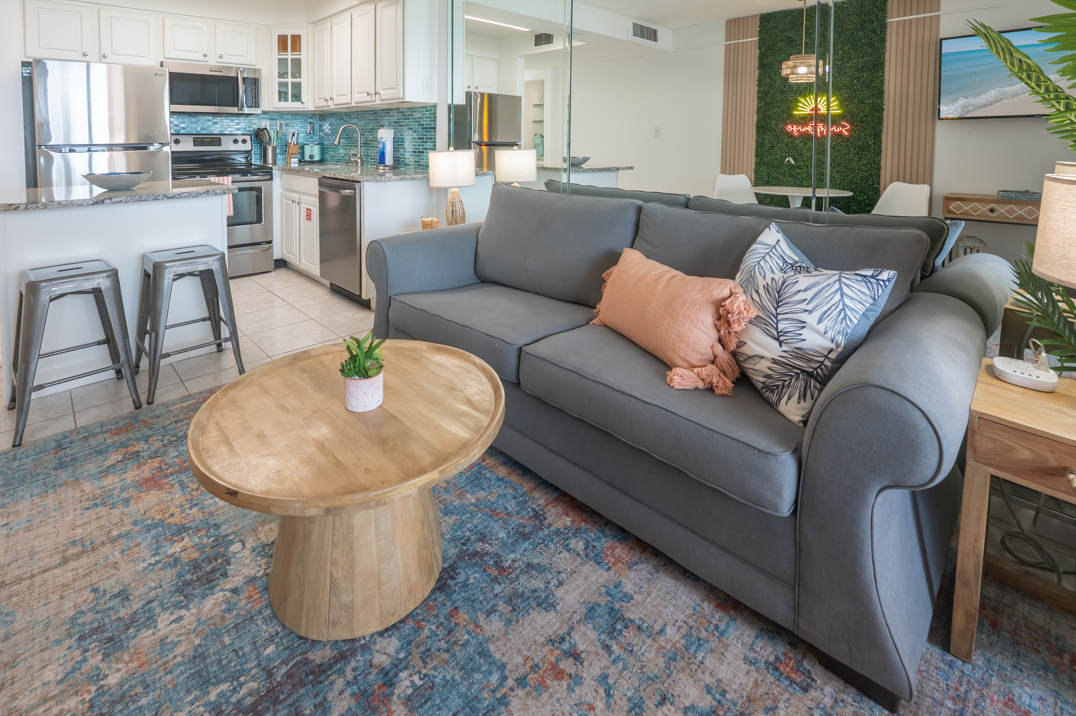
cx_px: 492
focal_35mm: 16
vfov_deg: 73.6
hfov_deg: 96.5
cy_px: 333
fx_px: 478
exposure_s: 1/25
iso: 500
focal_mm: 14
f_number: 9
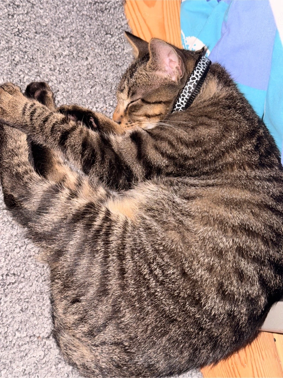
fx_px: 523
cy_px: 189
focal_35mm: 48
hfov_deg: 30.3
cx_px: 142
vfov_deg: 39.7
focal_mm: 6.76
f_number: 1.78
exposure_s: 1/5
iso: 50
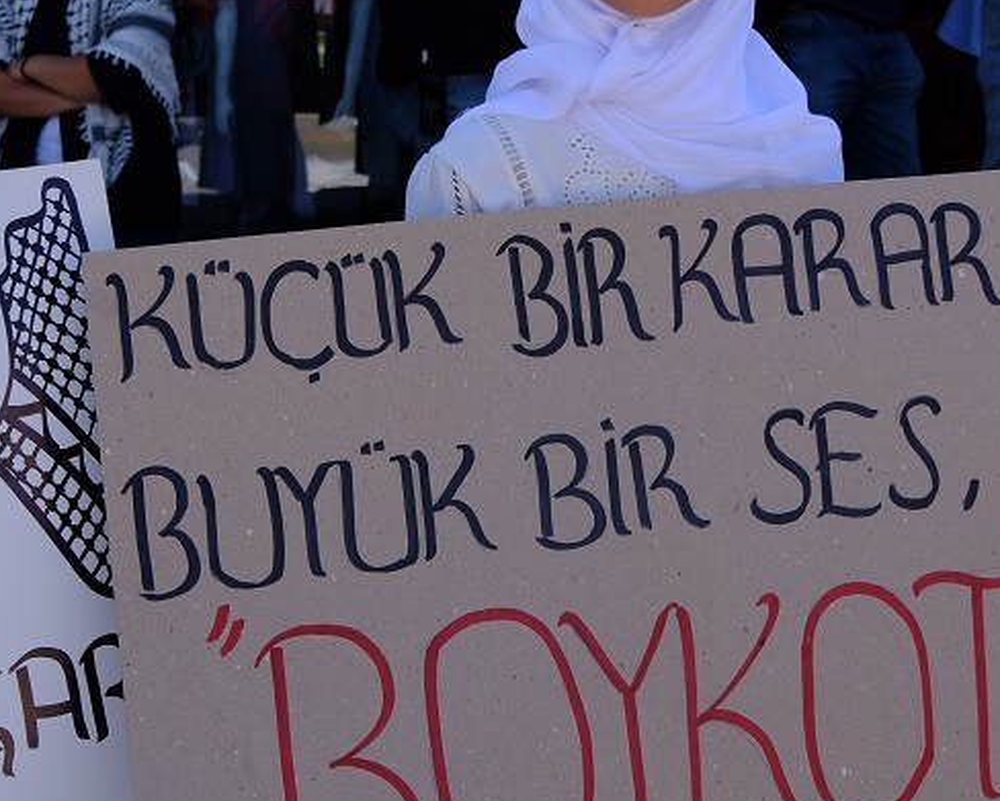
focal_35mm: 84
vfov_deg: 18.3
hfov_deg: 22.7
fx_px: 2488
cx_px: 457
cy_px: 418
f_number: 4
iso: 125
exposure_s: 1/400
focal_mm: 21.2
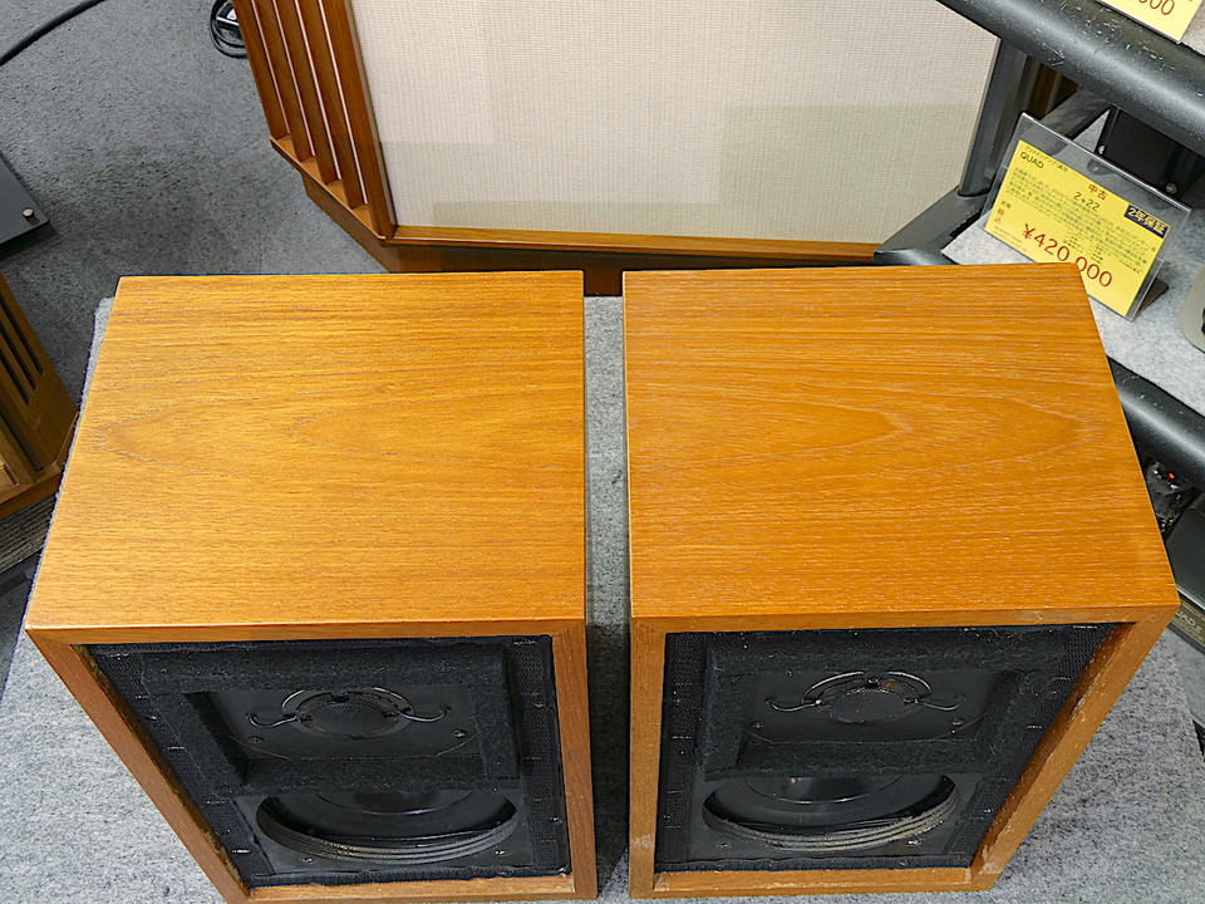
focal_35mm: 37
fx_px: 1288
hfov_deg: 50.1
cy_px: 452
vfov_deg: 38.7
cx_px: 602
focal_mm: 6.7
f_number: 5
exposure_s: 1/1.3
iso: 100
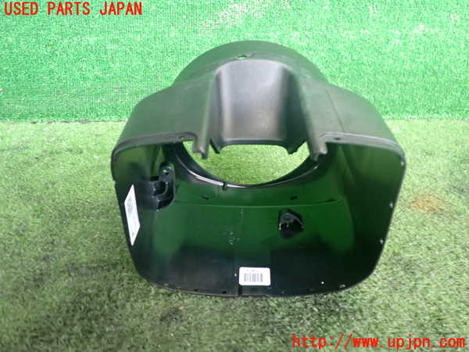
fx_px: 406
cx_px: 234
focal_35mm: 30
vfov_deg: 46.8
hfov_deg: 60.0
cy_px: 176
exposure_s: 1/30
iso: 500
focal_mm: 5.4
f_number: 2.3
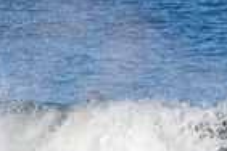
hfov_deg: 0.7
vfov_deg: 0.4
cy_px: 179
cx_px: 322
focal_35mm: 3081
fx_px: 19426
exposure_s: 1/2000
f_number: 5.6
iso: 360
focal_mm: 500
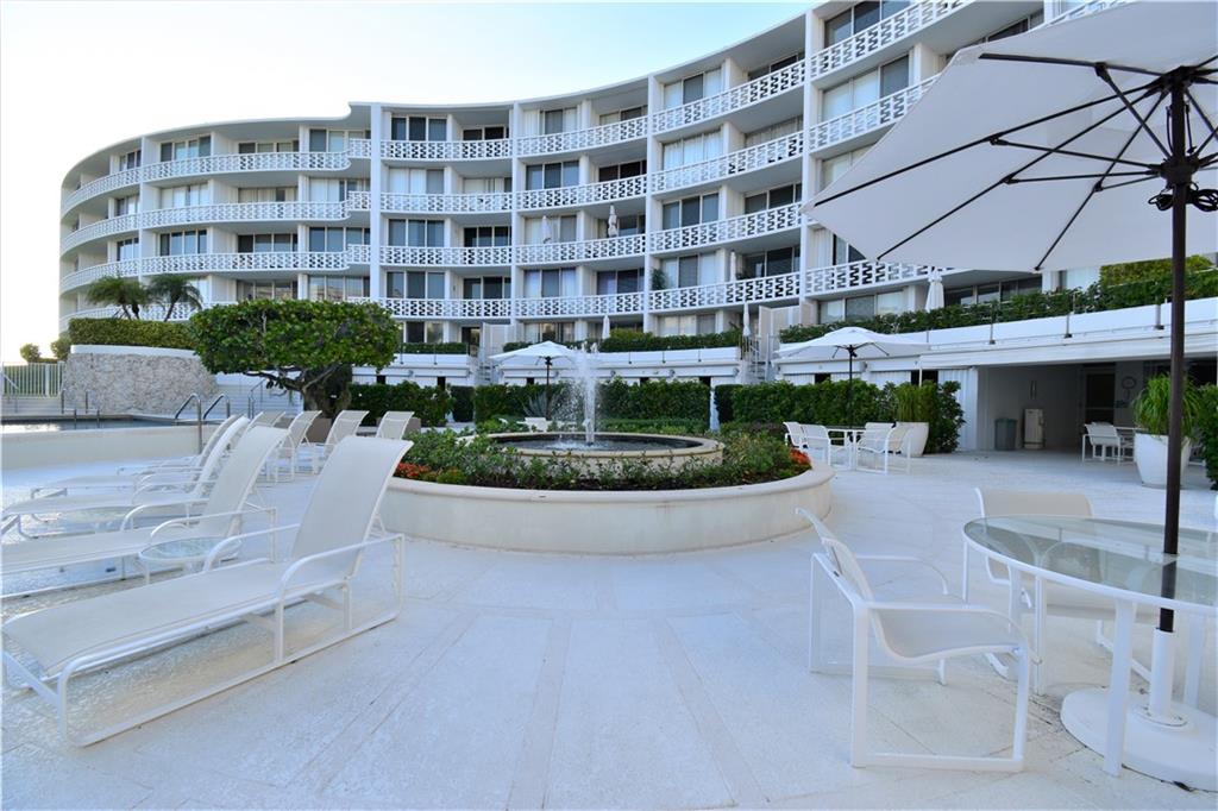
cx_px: 609
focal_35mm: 15
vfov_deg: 77.3
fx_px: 507
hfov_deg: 100.4
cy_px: 406
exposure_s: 1/200
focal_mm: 10
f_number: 10
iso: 400
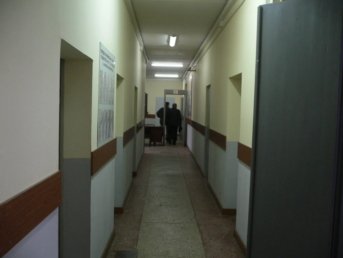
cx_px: 172
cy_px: 129
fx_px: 347
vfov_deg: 40.7
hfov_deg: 52.6
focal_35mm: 35
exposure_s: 1/8
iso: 100
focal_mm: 5.8
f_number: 2.8
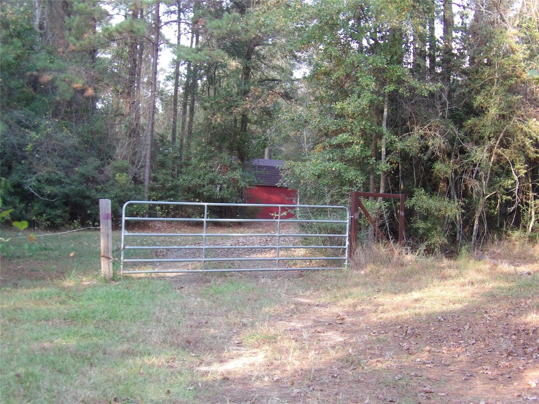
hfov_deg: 31.2
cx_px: 270
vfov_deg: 23.7
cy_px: 202
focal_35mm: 62
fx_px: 965
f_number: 4
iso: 158
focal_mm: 11.1
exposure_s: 1/33
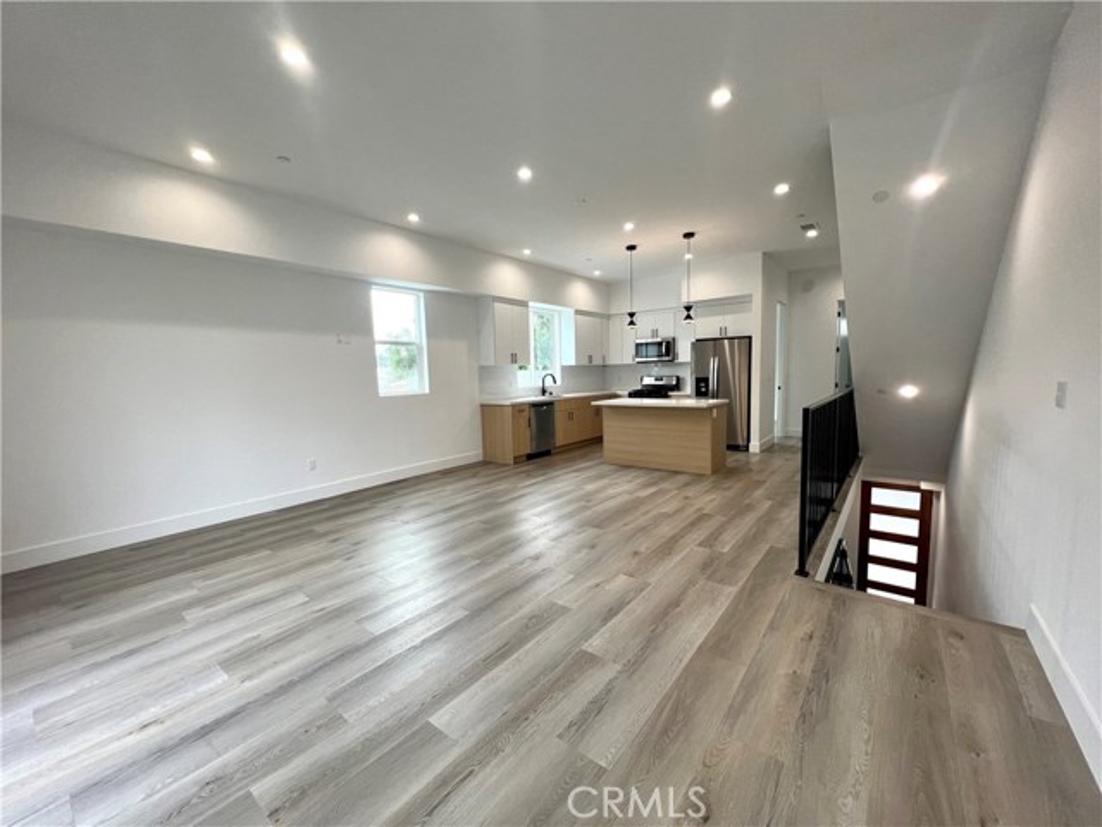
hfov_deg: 106.2
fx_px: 414
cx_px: 551
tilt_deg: -6.3
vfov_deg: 89.9
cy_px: 414
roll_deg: +2.2
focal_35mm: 13
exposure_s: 1/120
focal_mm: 1.57
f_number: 1.8
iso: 80
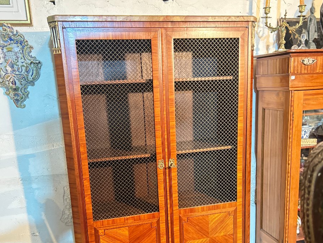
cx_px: 162
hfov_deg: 52.6
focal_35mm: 35
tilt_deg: -16.8
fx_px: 327
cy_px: 167
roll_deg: +0.5
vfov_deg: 40.1
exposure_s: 1/33
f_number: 1.5
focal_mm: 5.7
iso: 500
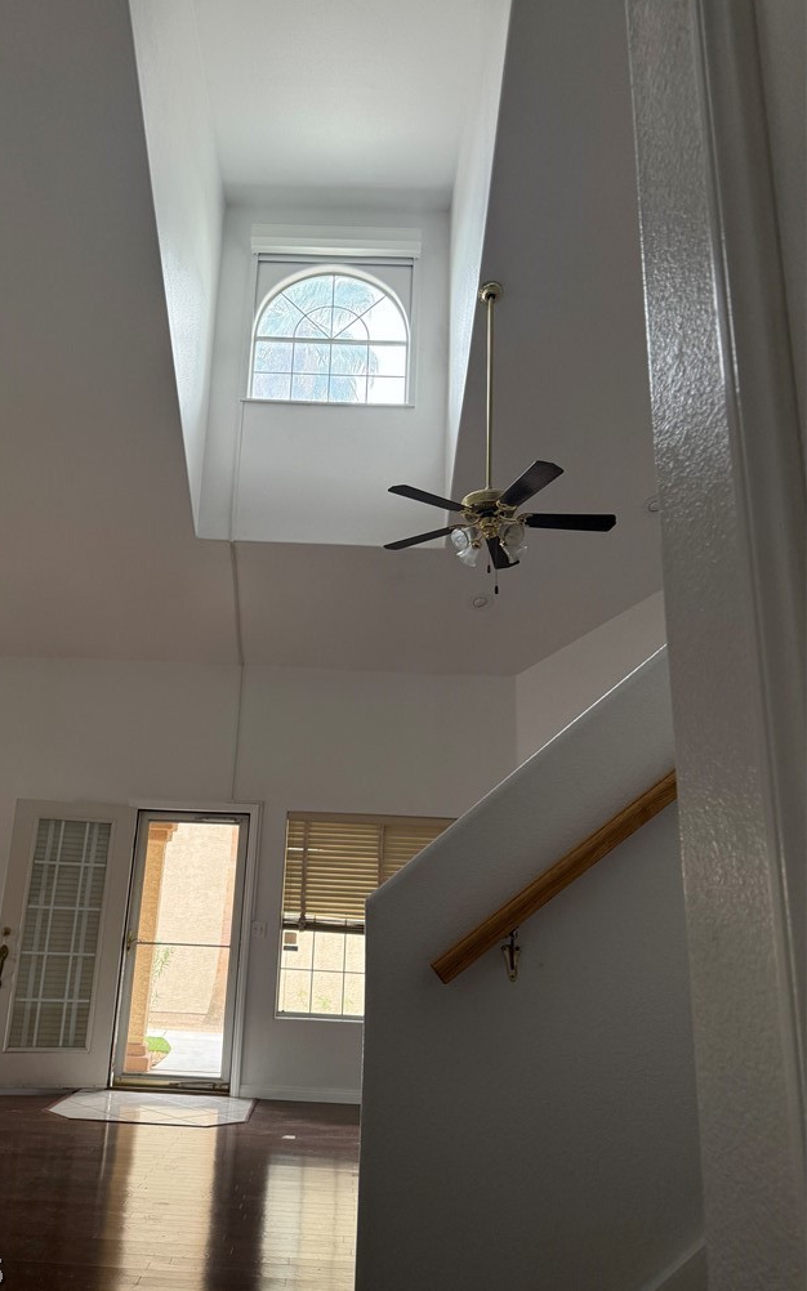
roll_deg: -2.8
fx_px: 915
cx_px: 313
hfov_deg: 47.2
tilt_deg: +16.2
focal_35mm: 26
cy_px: 642
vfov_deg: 70.4
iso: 200
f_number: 1.78
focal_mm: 6.76
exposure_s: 1/101
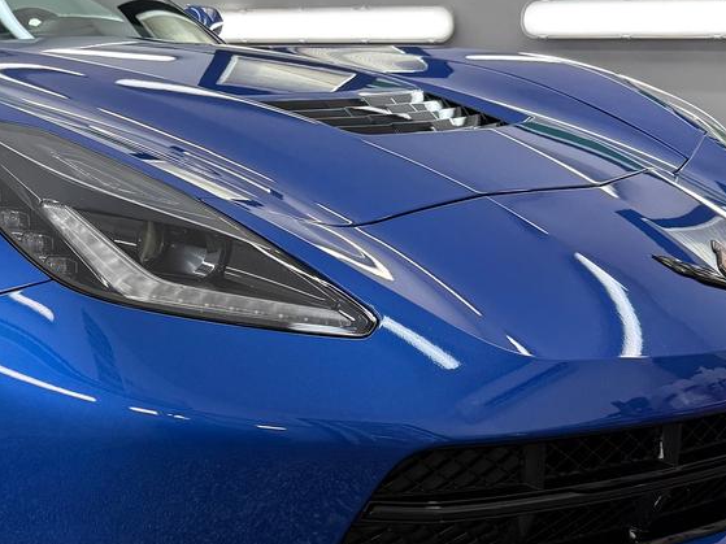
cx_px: 164
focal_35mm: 55
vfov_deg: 26.5
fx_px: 1153
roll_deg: +0.1
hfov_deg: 34.1
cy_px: 283
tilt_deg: -12.0
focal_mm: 6.76
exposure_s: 1/154
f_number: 1.78
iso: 64
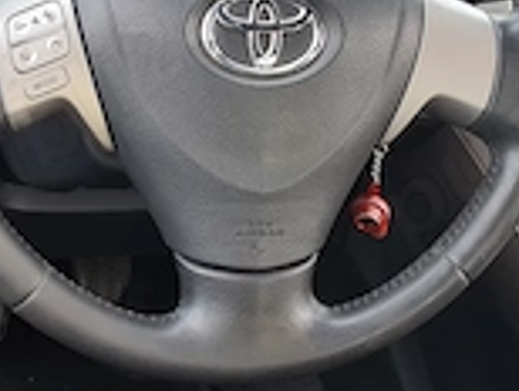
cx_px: 361
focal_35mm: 101
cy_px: 115
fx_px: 1517
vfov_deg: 14.6
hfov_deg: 19.3
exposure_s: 1/100
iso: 80
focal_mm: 5.4
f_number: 1.8
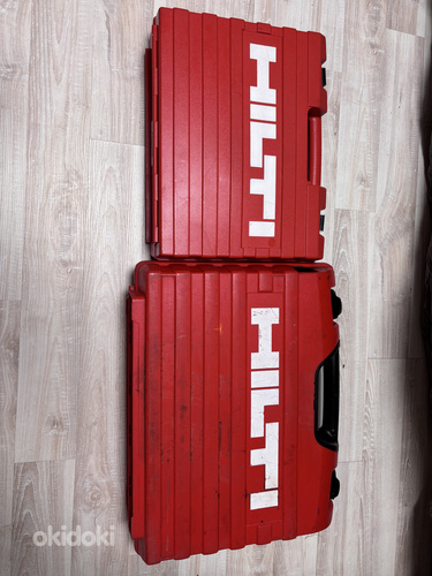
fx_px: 433
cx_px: 216
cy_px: 288
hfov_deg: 53.1
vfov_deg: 67.3
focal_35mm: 26
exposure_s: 1/50
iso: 64
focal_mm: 5.96
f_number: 1.6
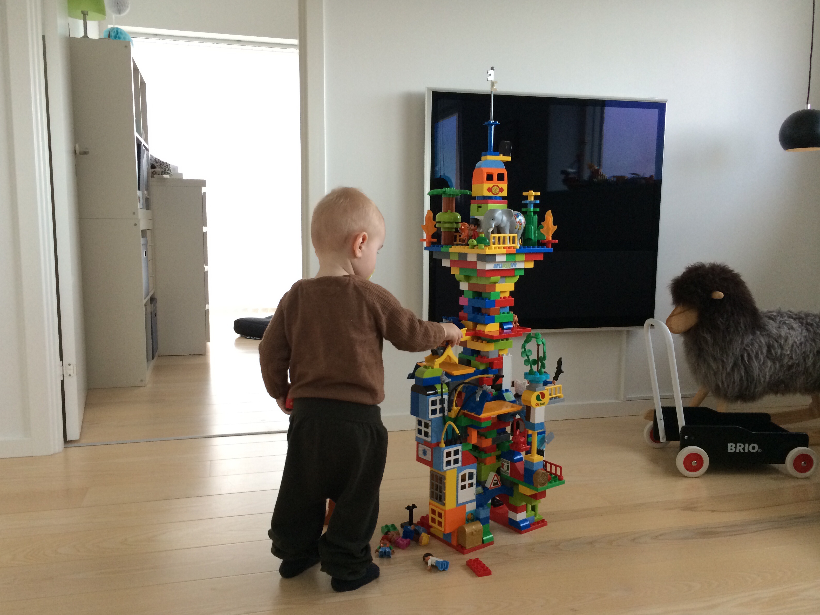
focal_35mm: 31
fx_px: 734
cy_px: 313
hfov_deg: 58.3
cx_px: 402
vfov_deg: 45.4
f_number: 2.2
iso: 160
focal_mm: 4.12
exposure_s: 1/30
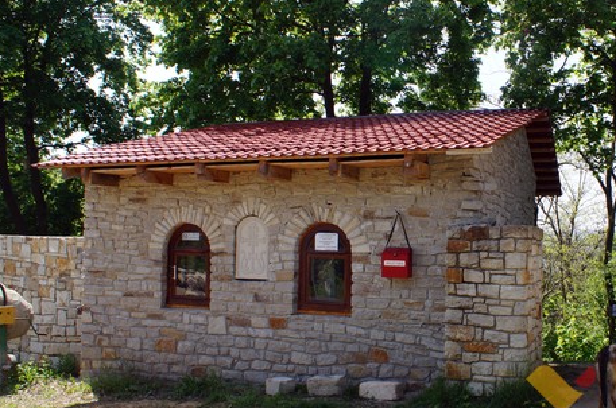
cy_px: 205
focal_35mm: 46
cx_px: 445
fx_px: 786
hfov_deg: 41.8
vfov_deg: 29.1
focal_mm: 20
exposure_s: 1/125
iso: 100
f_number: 8
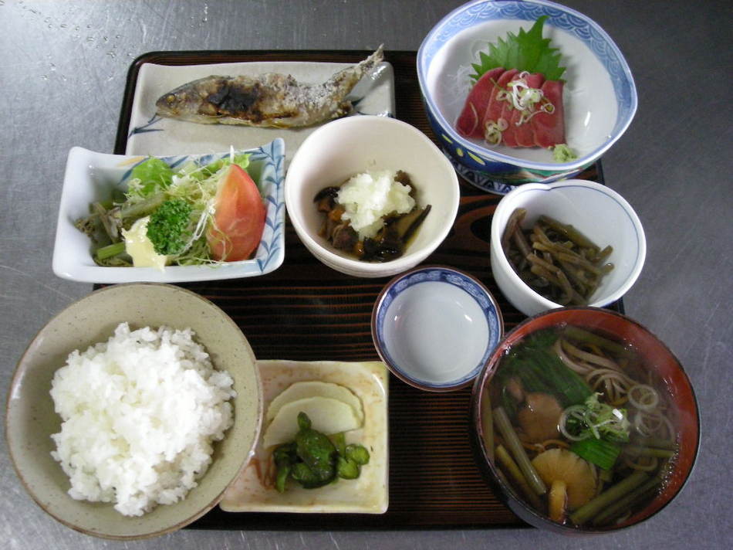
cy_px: 275
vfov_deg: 40.7
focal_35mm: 35
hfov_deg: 52.6
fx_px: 741
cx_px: 366
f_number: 2.8
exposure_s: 1/28.7
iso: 400
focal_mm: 5.7
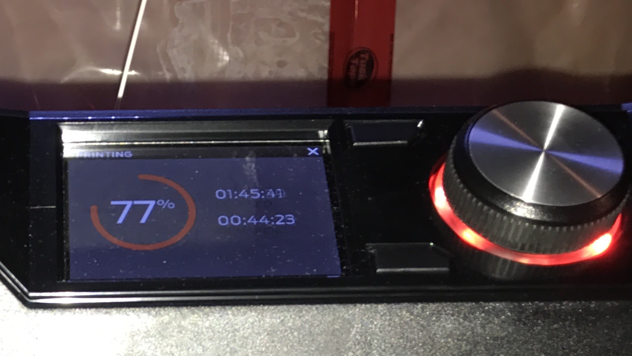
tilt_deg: -14.0
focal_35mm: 77
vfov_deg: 14.3
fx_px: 1291
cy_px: 591
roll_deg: +1.4
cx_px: 73
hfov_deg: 26.7
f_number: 1.8
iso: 25
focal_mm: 3.99
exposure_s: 1/16
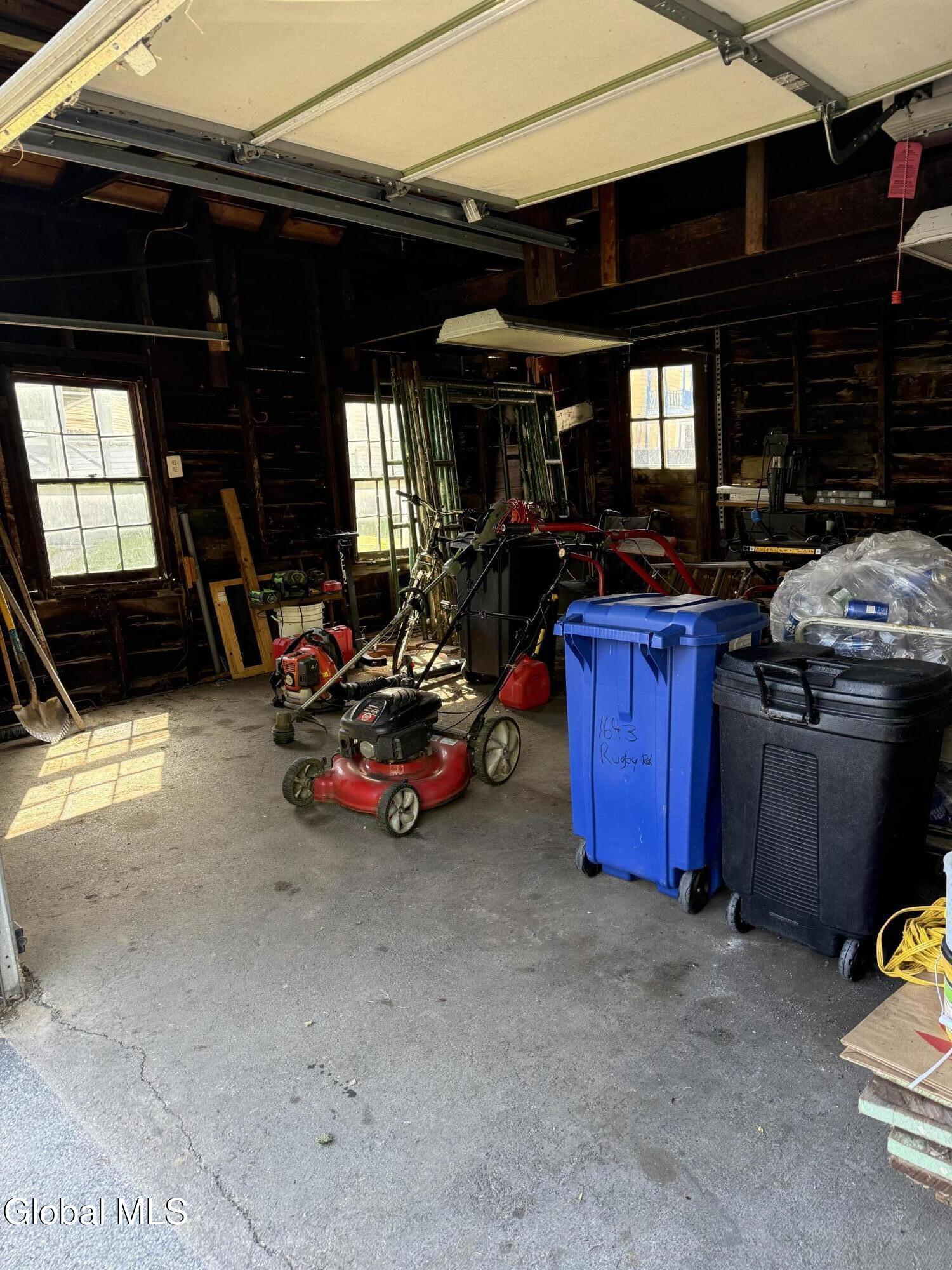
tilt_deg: -10.6
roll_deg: +1.7
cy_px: 635
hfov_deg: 56.8
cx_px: 476
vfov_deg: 71.6
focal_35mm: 24
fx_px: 880
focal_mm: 6.76
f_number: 1.78
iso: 200
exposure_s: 1/185
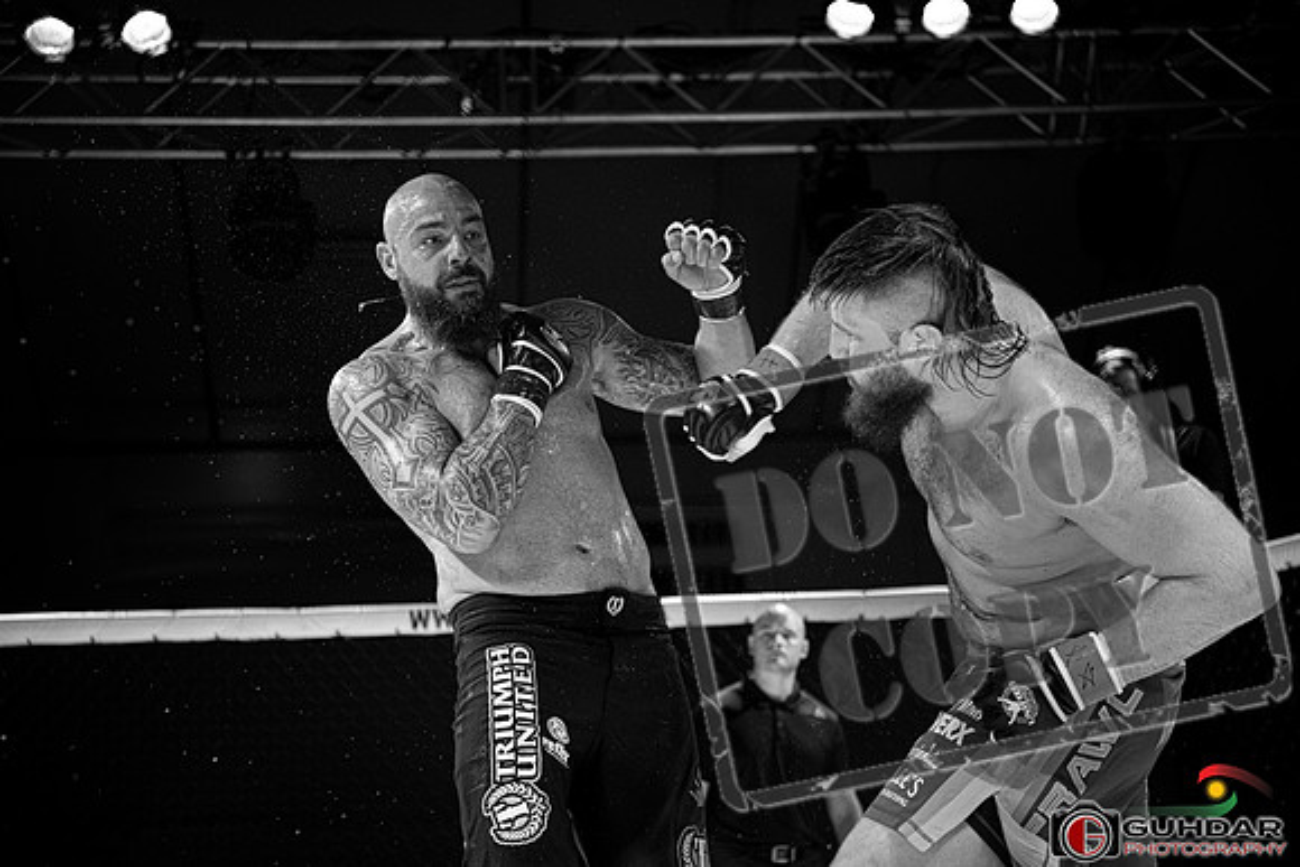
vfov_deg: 21.9
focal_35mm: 62
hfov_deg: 32.4
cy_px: 434
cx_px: 650
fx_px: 2239
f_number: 2.8
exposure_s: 1/1000
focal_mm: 62
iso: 1250
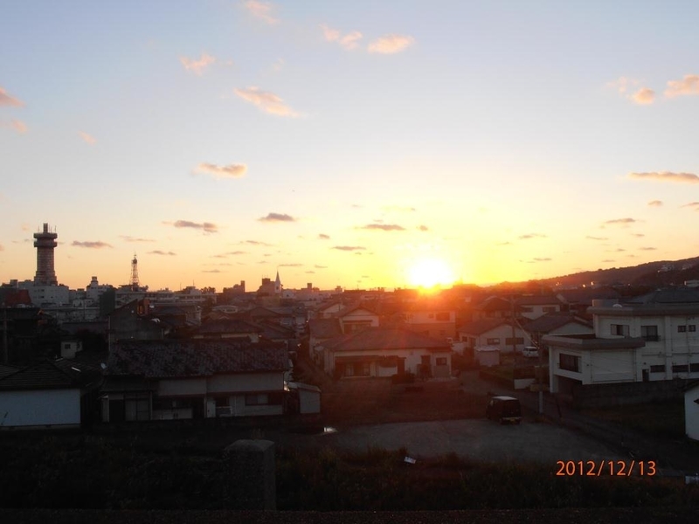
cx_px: 350
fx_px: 747
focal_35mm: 37
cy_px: 262
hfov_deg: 50.1
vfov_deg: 38.7
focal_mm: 6.61
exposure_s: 1/250
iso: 125
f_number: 3.9
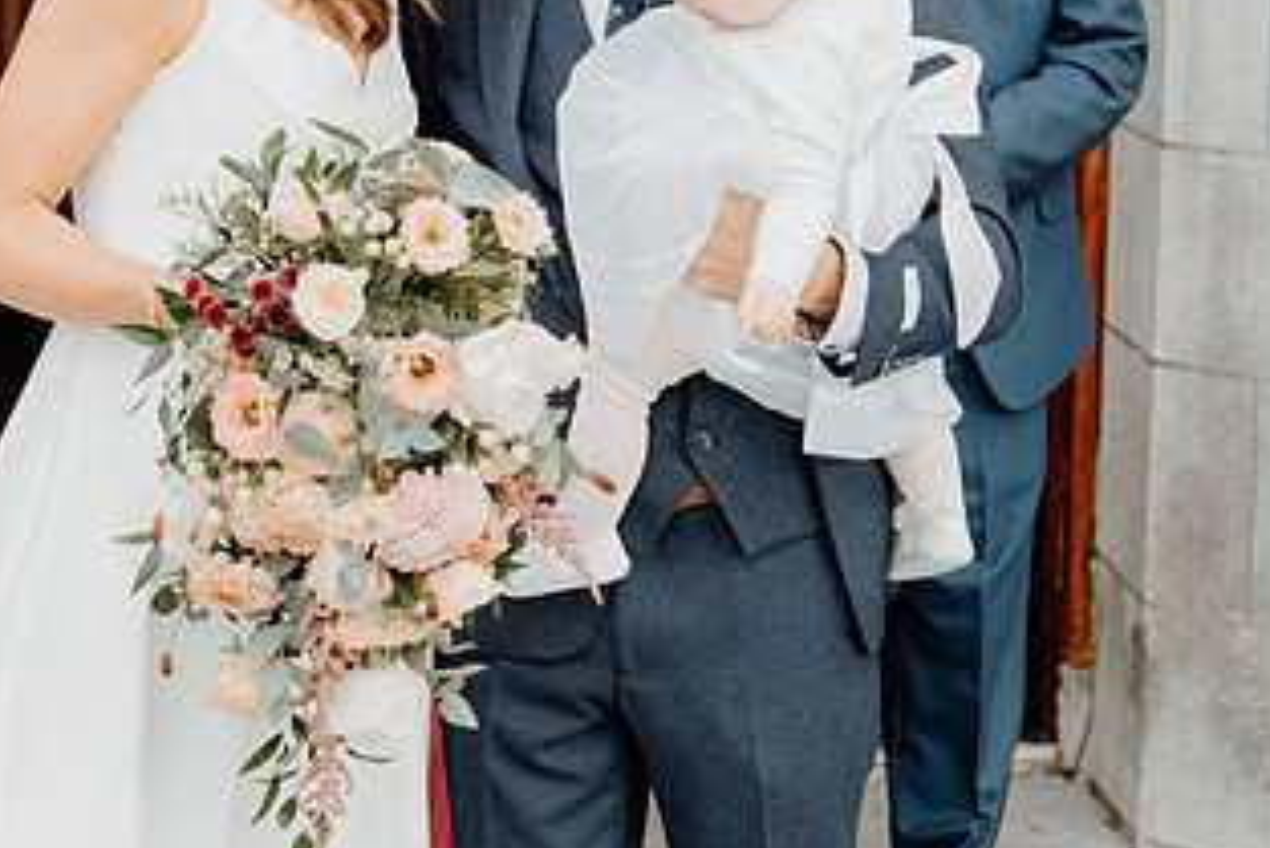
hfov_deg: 19.9
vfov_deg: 13.4
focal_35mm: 102
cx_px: 422
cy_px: 156
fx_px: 3600
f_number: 3.5
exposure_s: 1/200
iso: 125
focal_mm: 55
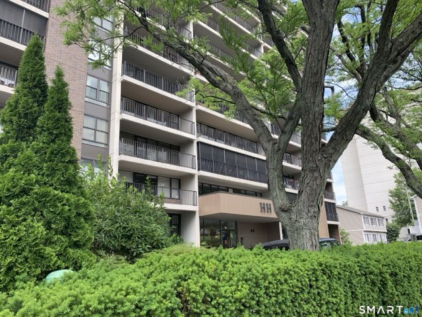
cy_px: 158
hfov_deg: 67.3
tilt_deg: +14.8
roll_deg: +2.1
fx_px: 317
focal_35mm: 26
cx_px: 211
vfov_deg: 53.1
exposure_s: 1/510
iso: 25
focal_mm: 4.25
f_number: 1.8
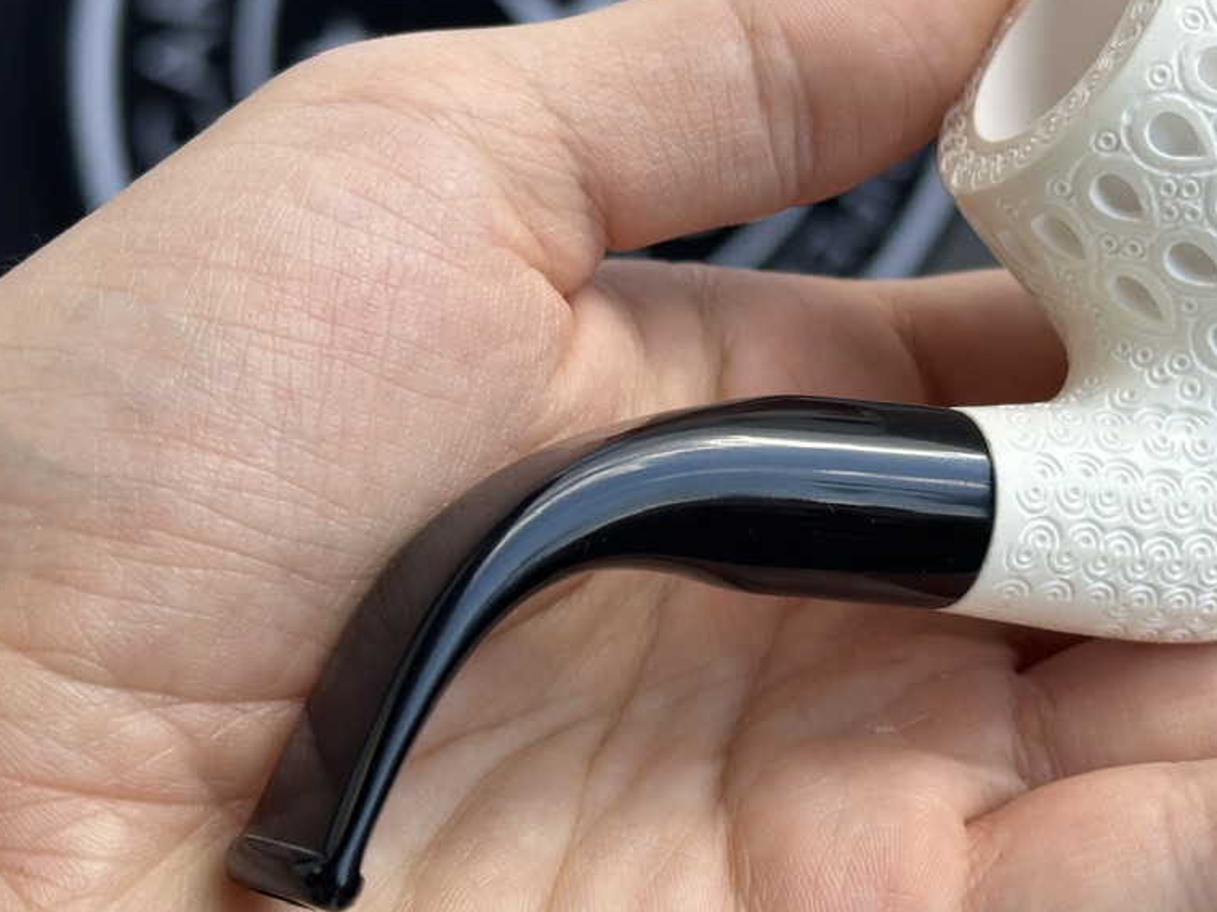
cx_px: 826
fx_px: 2847
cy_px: 375
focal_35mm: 81
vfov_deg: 18.2
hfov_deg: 24.0
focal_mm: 6.86
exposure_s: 1/830
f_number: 1.78
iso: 64
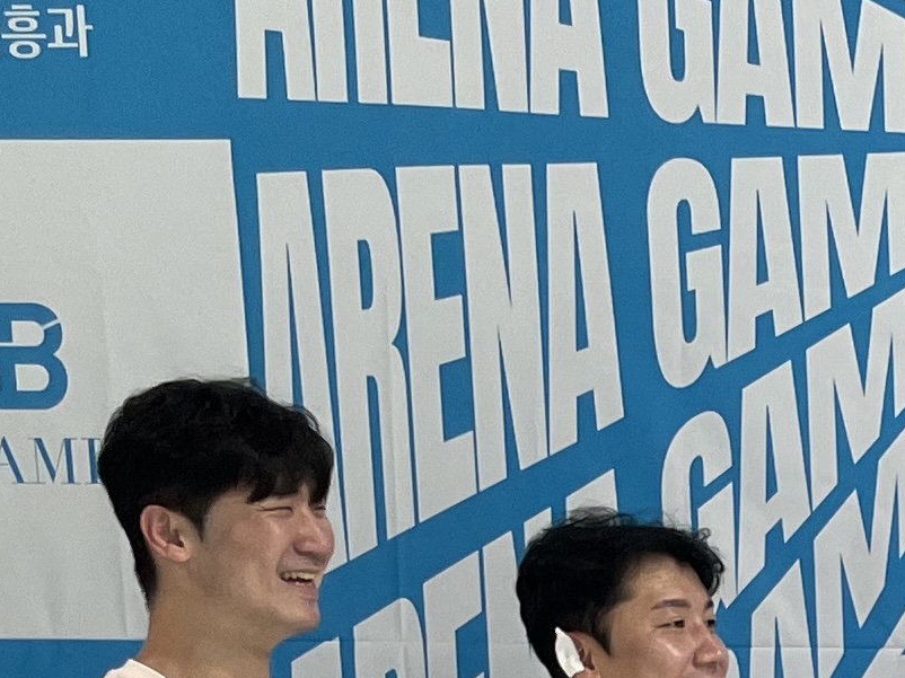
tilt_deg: -10.9
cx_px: 1605
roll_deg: +0.4
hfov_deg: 14.3
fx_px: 3189
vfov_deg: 11.4
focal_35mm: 122
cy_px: 1140
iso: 64
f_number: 1.6
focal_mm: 4.2
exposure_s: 1/120
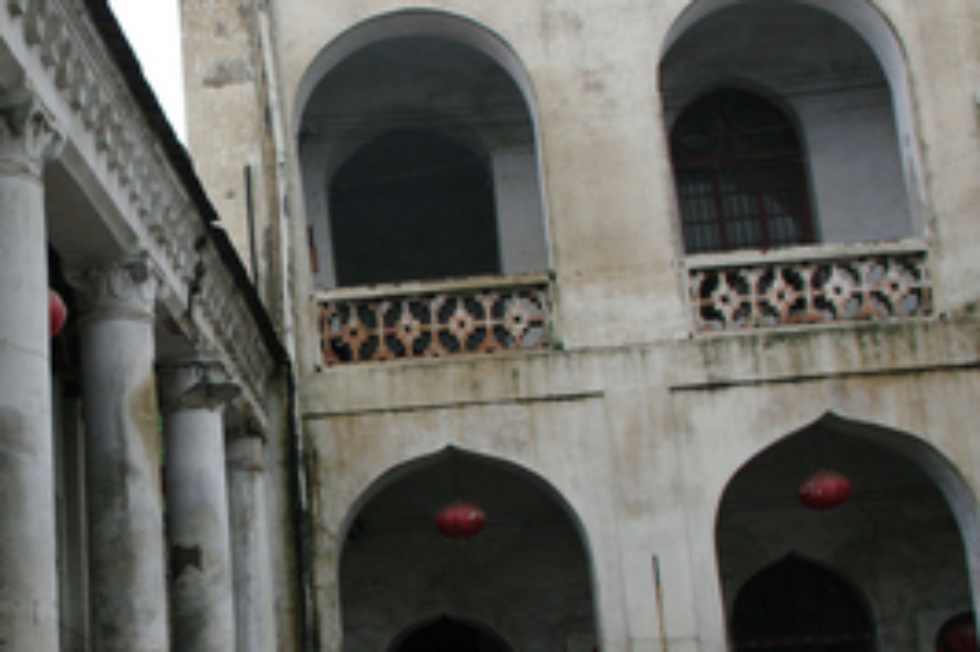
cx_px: 147
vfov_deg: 21.8
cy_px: 407
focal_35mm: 62
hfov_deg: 31.3
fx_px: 1687
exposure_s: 1/90
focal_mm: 20
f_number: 8
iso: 800
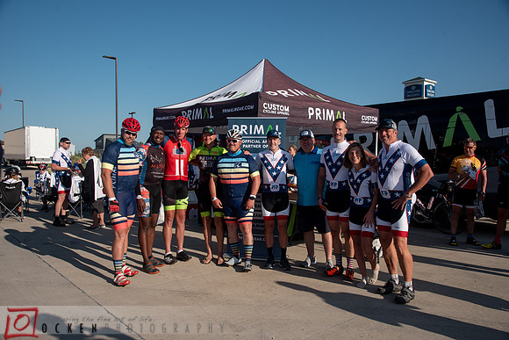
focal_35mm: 30
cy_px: 170
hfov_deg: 61.9
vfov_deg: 43.6
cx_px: 254
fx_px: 424
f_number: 7.1
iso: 250
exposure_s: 1/1000
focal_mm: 30
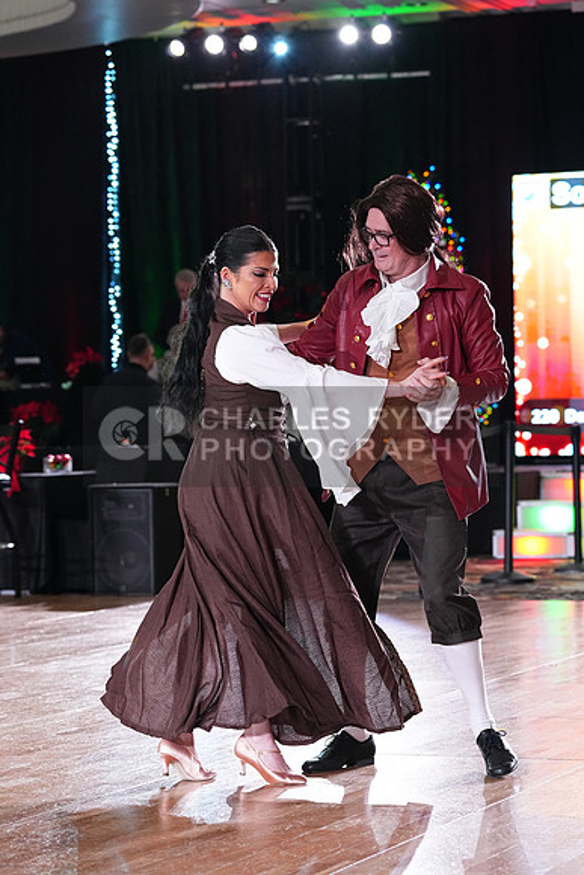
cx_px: 292
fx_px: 2578
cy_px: 438
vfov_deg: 19.3
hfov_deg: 12.9
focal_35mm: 106
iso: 6400
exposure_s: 1/400
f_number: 5
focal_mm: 106
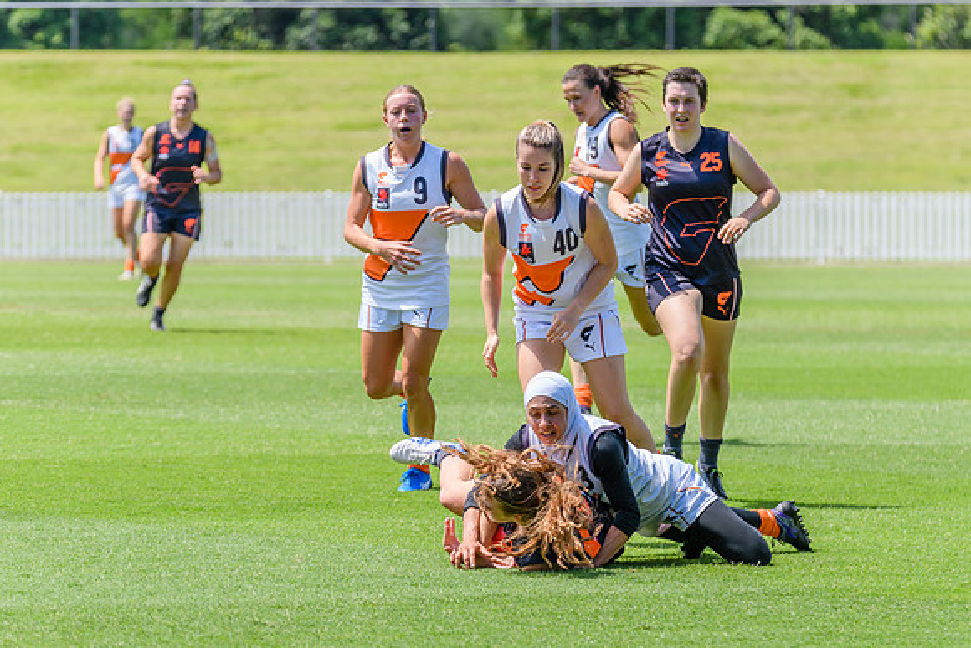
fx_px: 9360
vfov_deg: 4.0
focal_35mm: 347
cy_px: 390
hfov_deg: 5.9
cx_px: 503
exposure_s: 1/1600
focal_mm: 280
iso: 800
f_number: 8
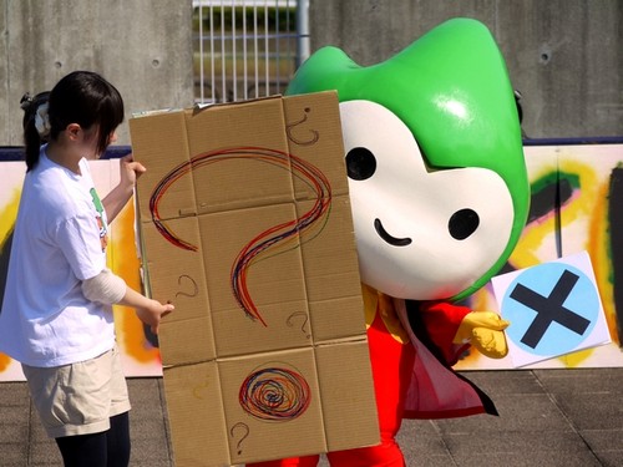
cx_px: 312
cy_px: 234
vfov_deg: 5.6
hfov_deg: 7.5
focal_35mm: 264
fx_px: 4751
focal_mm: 132
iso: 100
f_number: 7.1
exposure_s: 1/640
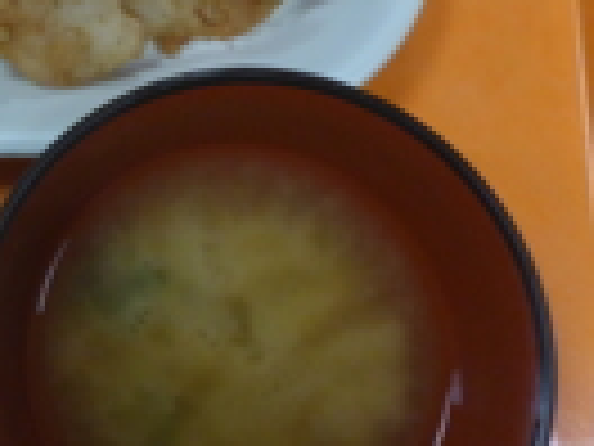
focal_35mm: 74
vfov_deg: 19.7
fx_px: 1270
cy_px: 90
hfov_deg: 24.7
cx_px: -40
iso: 320
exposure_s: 1/60
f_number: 3.3
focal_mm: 4.9
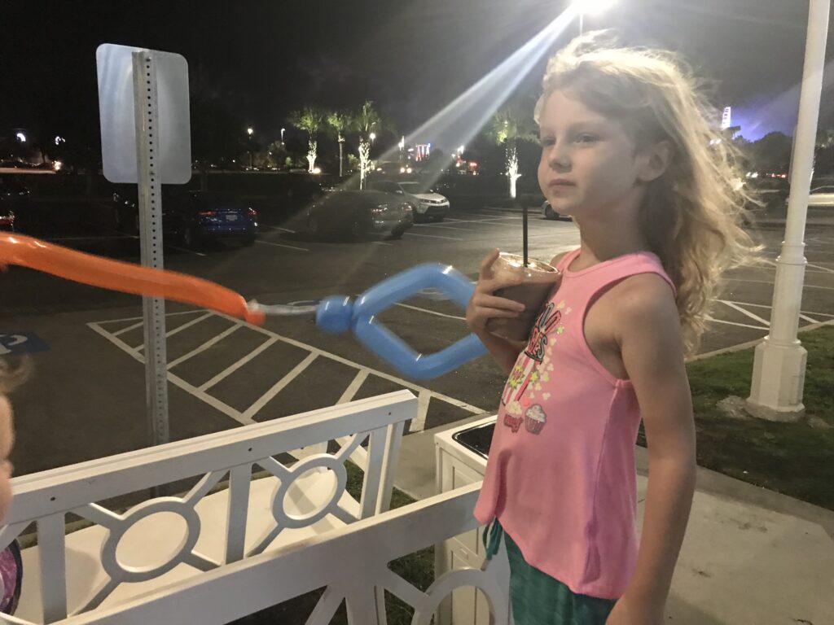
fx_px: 675
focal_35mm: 28
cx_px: 417
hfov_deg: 63.4
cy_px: 312
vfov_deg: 49.7
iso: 100
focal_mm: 3.99
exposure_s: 1/5
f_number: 1.8
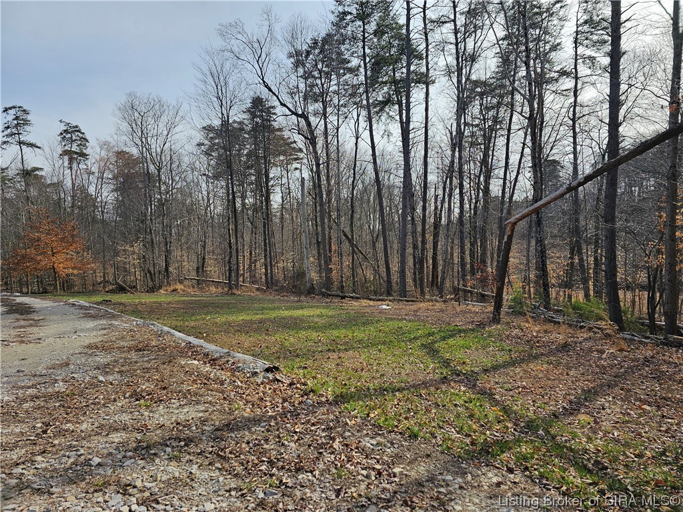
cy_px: 256
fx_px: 454
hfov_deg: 73.9
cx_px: 342
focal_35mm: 23
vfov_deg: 58.9
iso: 10
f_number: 1.7
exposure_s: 1/636
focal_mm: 6.3
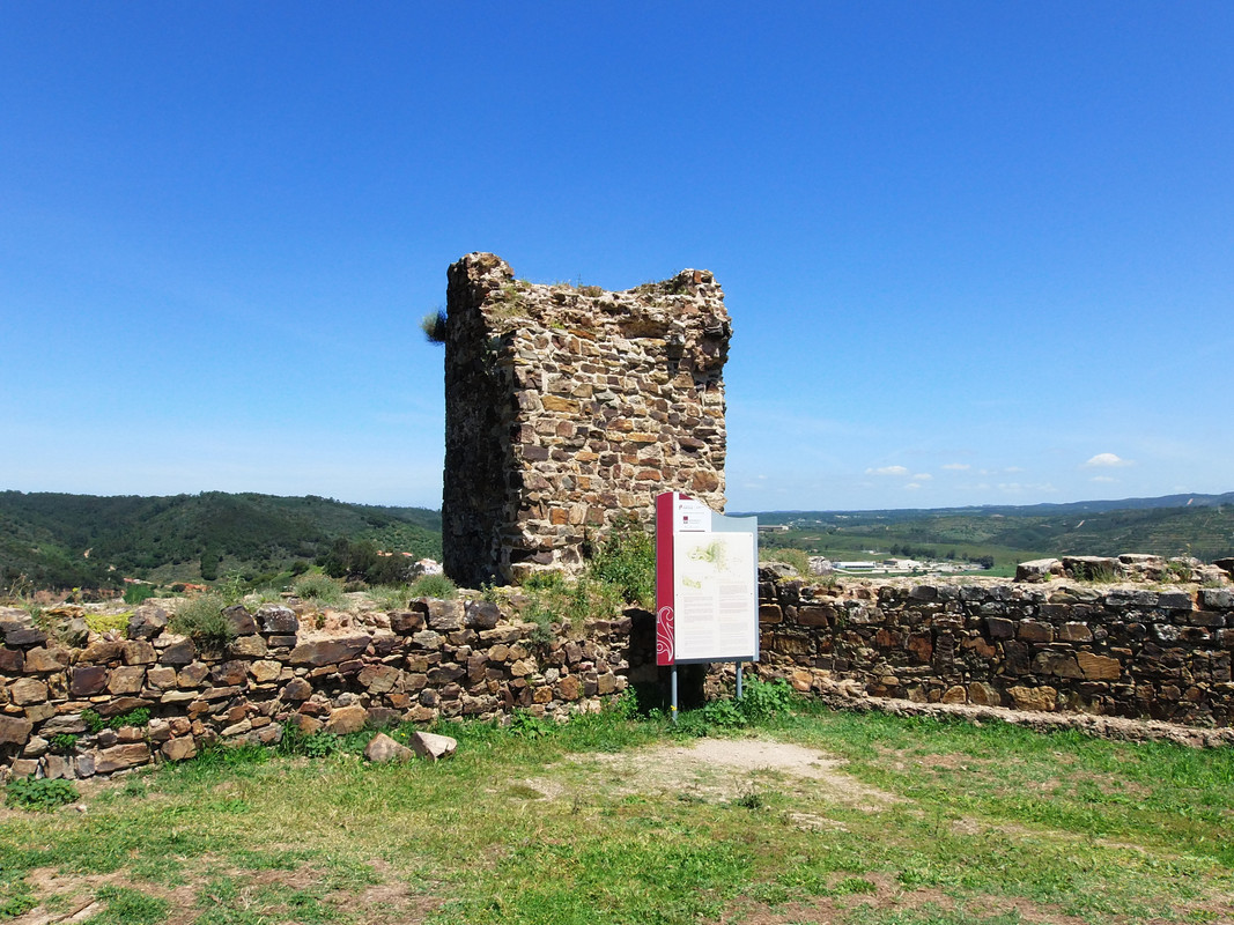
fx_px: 927
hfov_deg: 67.3
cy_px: 462
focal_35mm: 26
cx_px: 617
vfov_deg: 53.1
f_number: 7.5
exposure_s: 1/250
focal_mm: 4.66
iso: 100
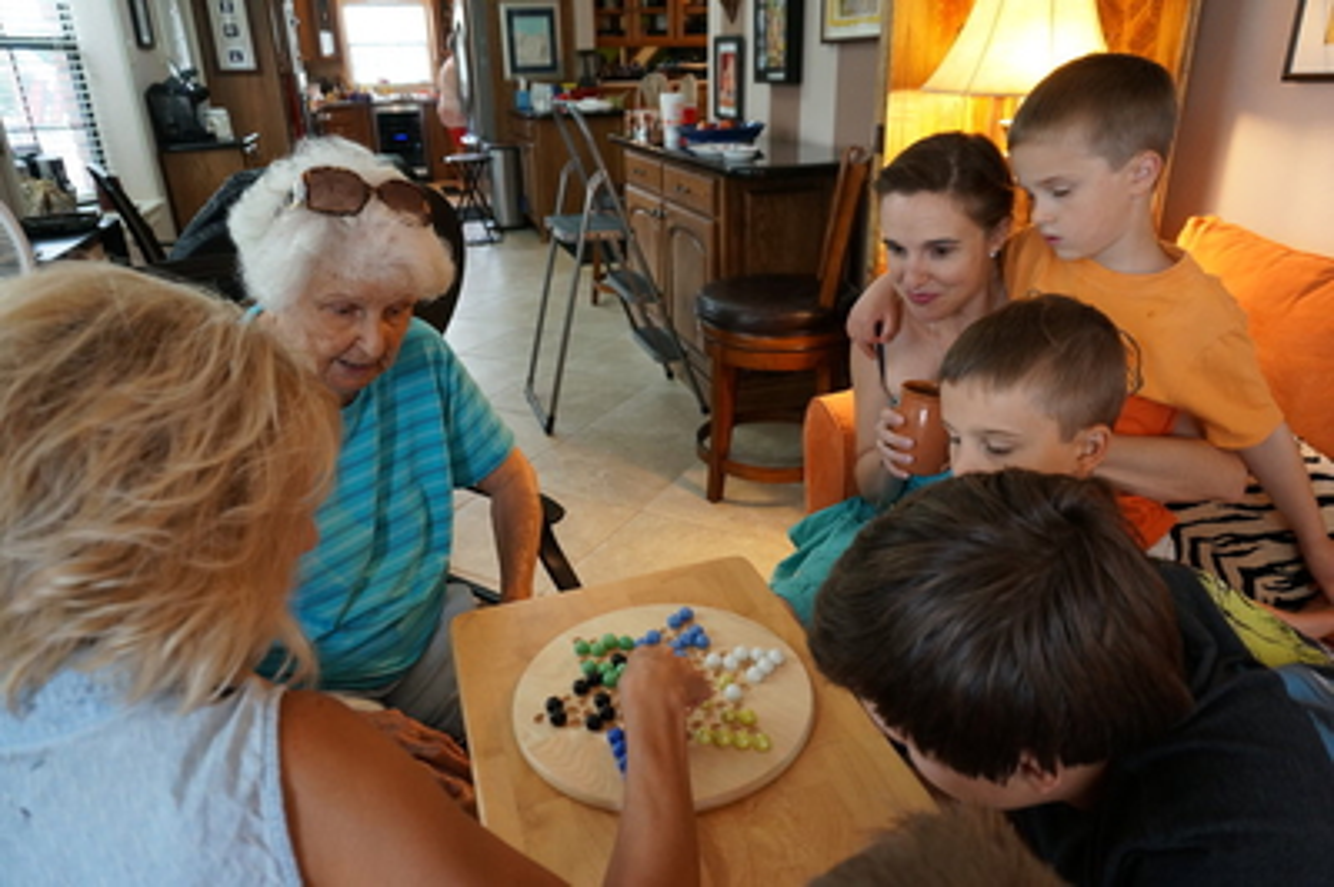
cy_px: 444
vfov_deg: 53.1
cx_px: 667
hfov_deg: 73.8
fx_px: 889
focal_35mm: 24
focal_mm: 16
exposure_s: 1/60
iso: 1000
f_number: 4
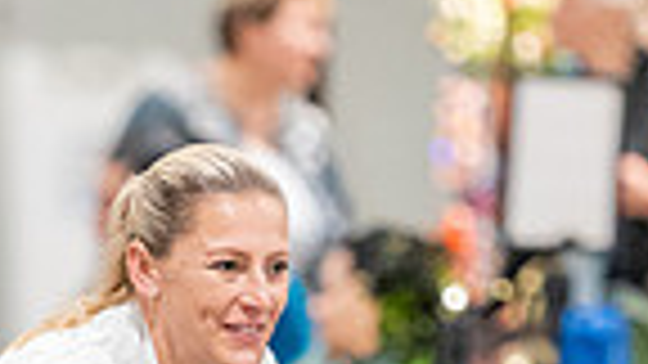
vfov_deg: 1.4
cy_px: 546
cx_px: 144
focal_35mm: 844
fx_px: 14502
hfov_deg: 2.6
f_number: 2.8
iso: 6400
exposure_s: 1/250
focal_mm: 200
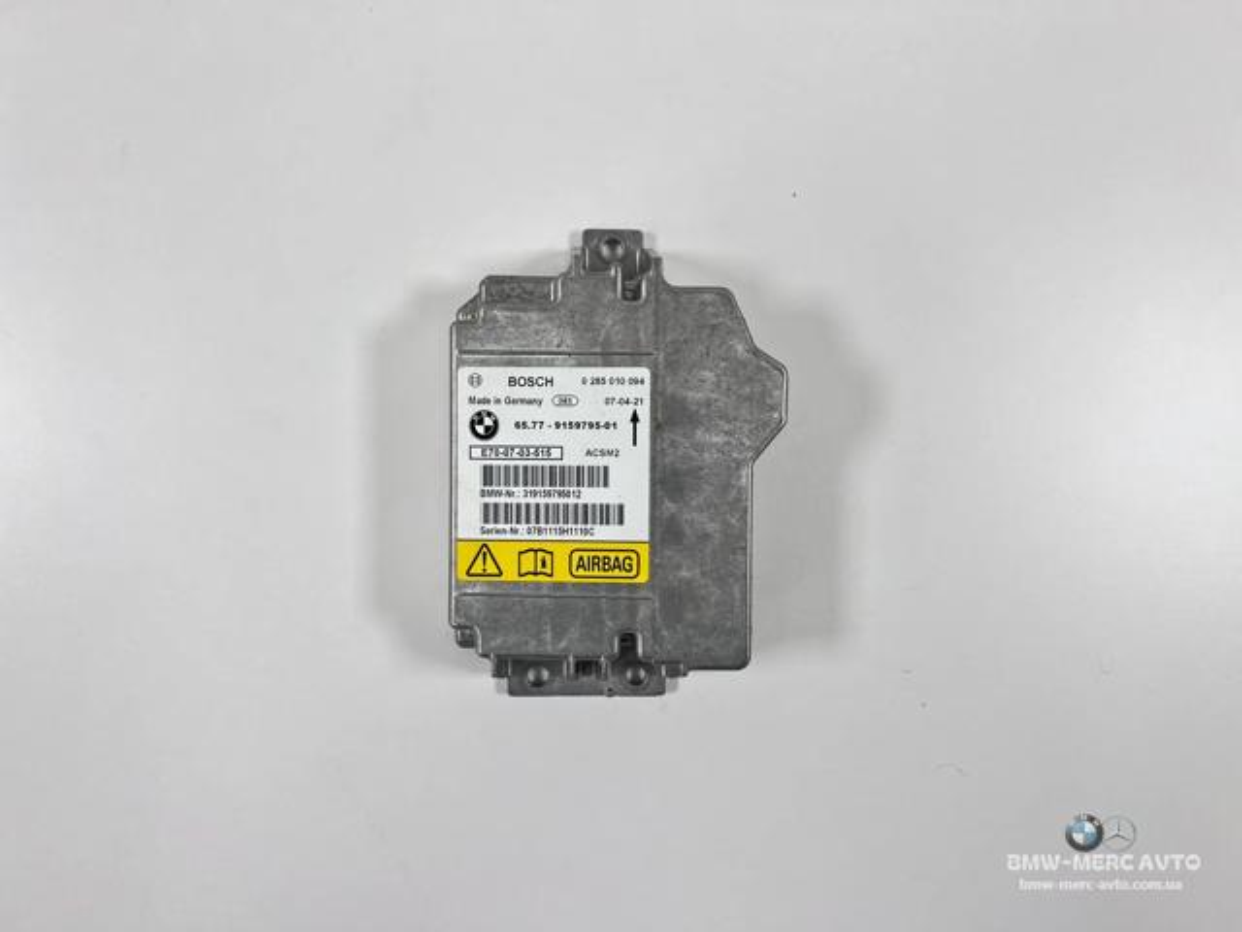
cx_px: 621
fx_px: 933
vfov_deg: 53.1
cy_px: 466
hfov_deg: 67.3
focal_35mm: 26
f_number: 1.5
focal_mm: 5.7
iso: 64
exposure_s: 1/121
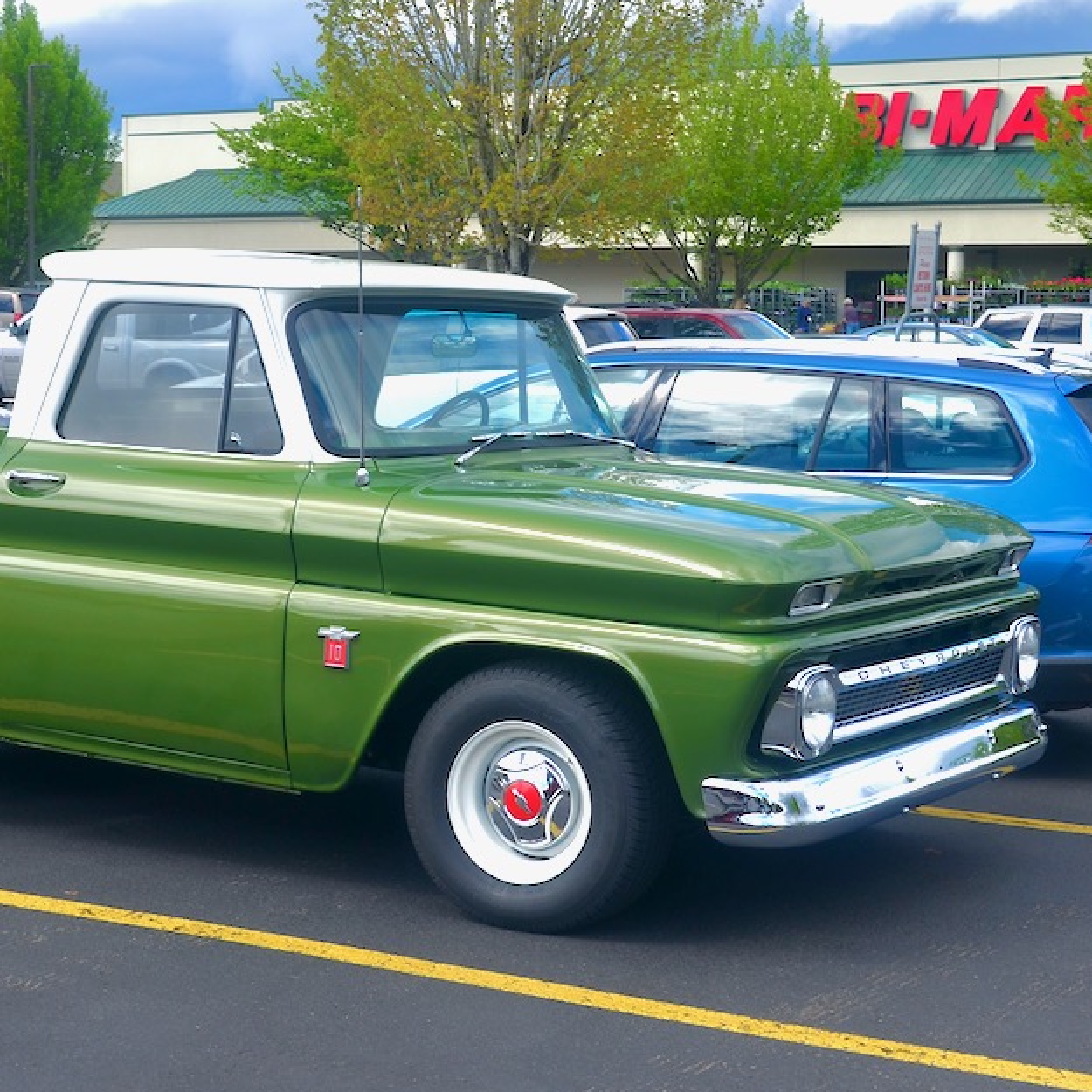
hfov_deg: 23.6
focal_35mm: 73
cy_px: 585
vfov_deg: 23.7
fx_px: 2605
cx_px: 391
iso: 100
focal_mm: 28
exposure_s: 1/250
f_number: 8
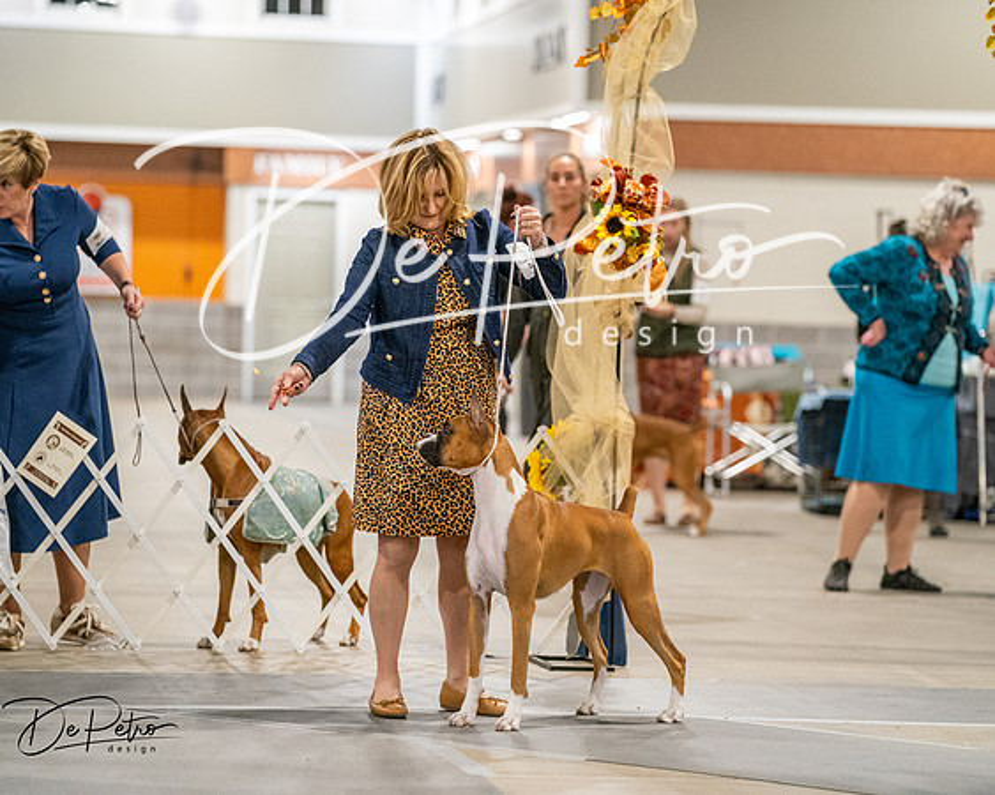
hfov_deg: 11.1
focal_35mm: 173
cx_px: 498
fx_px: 5105
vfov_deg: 8.9
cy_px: 398
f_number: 3.5
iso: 6400
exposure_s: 1/250
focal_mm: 154
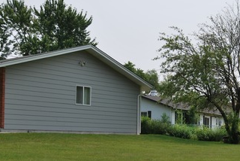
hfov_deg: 30.3
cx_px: 160
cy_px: 122
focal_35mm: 66
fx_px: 440
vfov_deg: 20.5
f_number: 8
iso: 100
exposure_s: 1/320
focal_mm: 22
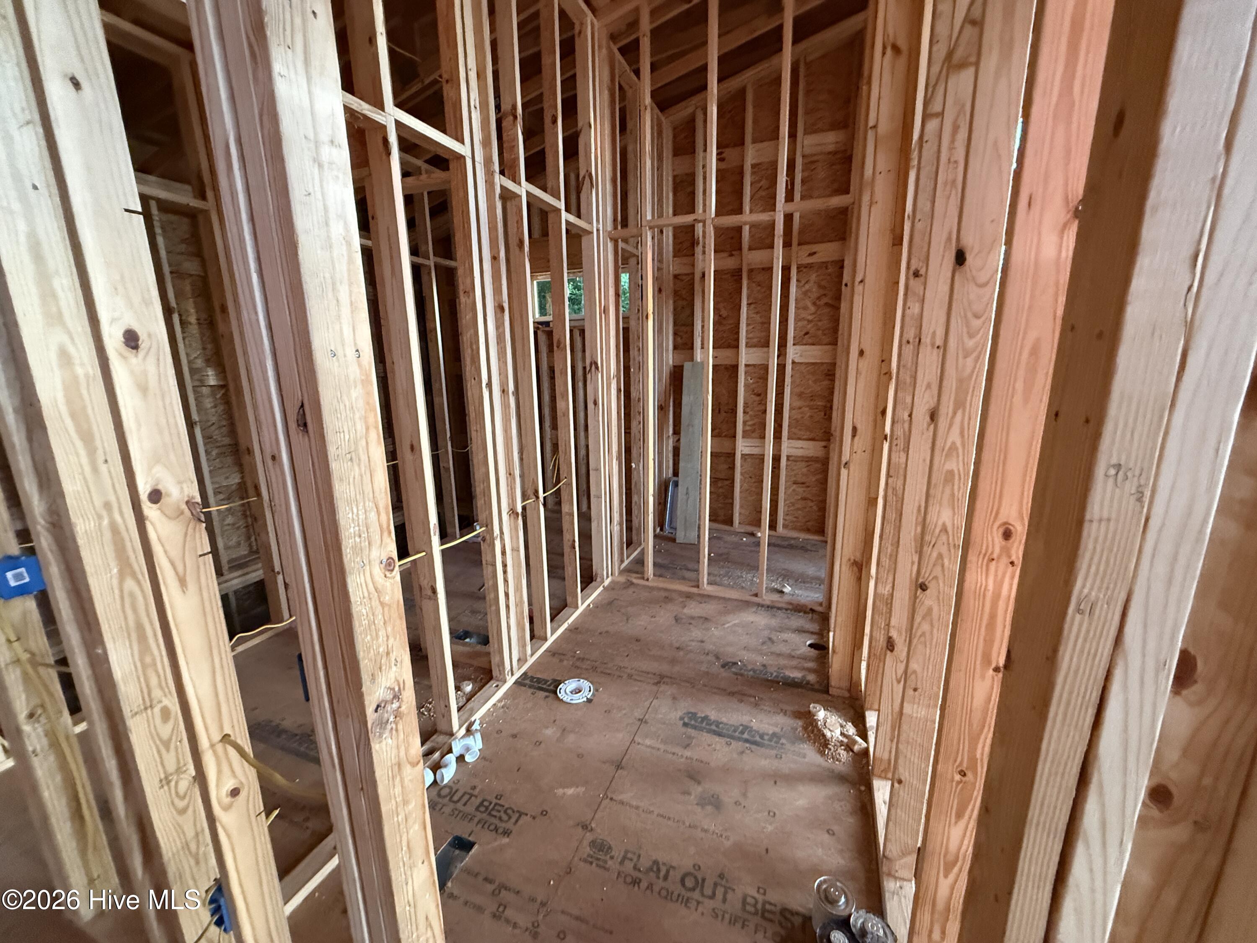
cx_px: 628
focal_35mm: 14
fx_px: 508
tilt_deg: -12.3
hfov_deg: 102.1
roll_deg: +2.0
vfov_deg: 85.7
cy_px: 472
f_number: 2.2
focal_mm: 2.22
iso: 800
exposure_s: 1/60
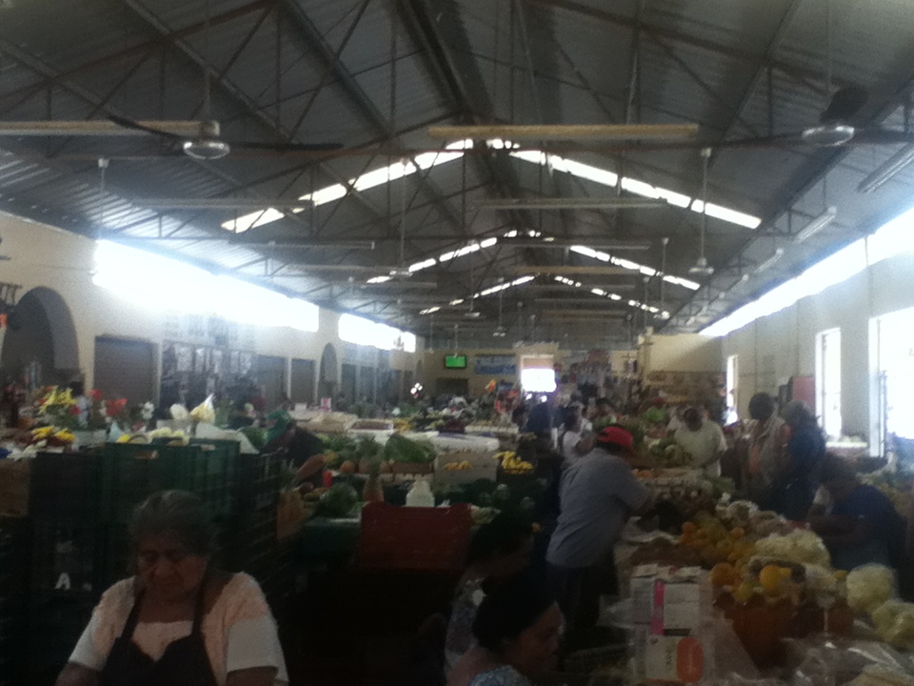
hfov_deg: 56.8
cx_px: 457
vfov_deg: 44.2
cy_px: 343
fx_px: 845
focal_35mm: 32
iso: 100
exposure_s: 1/40
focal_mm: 3.85
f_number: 2.4
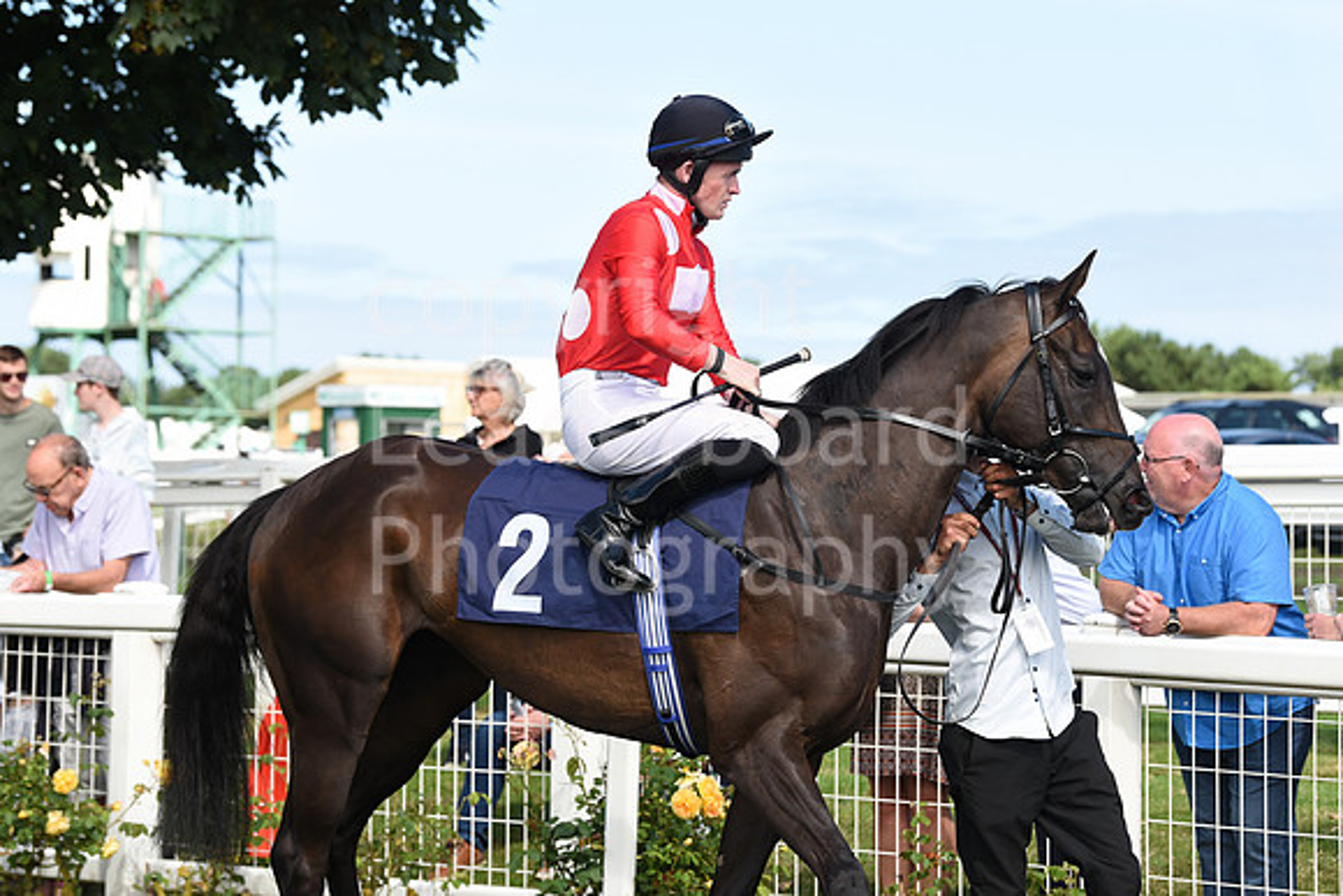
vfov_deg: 11.8
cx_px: 672
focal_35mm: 116
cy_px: 448
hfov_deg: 17.6
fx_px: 4328
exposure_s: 1/1600
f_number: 5.6
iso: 500
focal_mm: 116
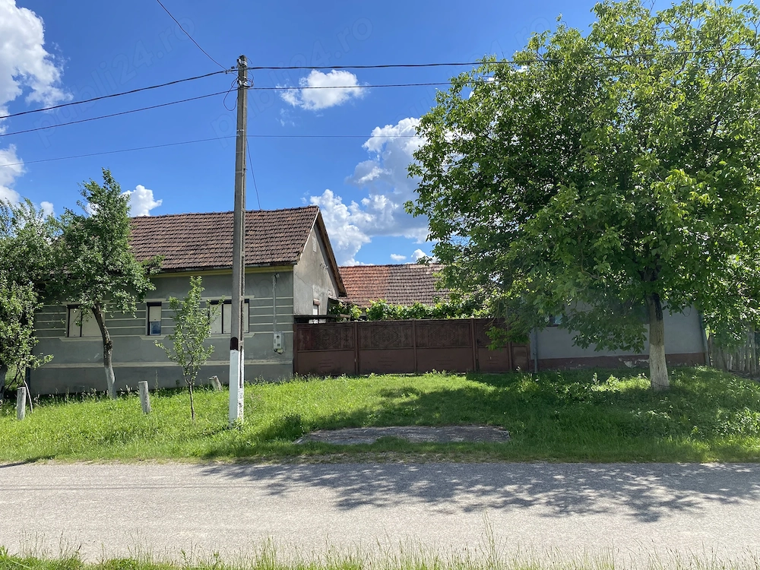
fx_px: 571
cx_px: 380
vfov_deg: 53.1
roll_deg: +1.2
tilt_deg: +6.9
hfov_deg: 67.3
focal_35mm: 26
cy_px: 285
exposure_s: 1/2066
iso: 32
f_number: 1.8
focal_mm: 4.25
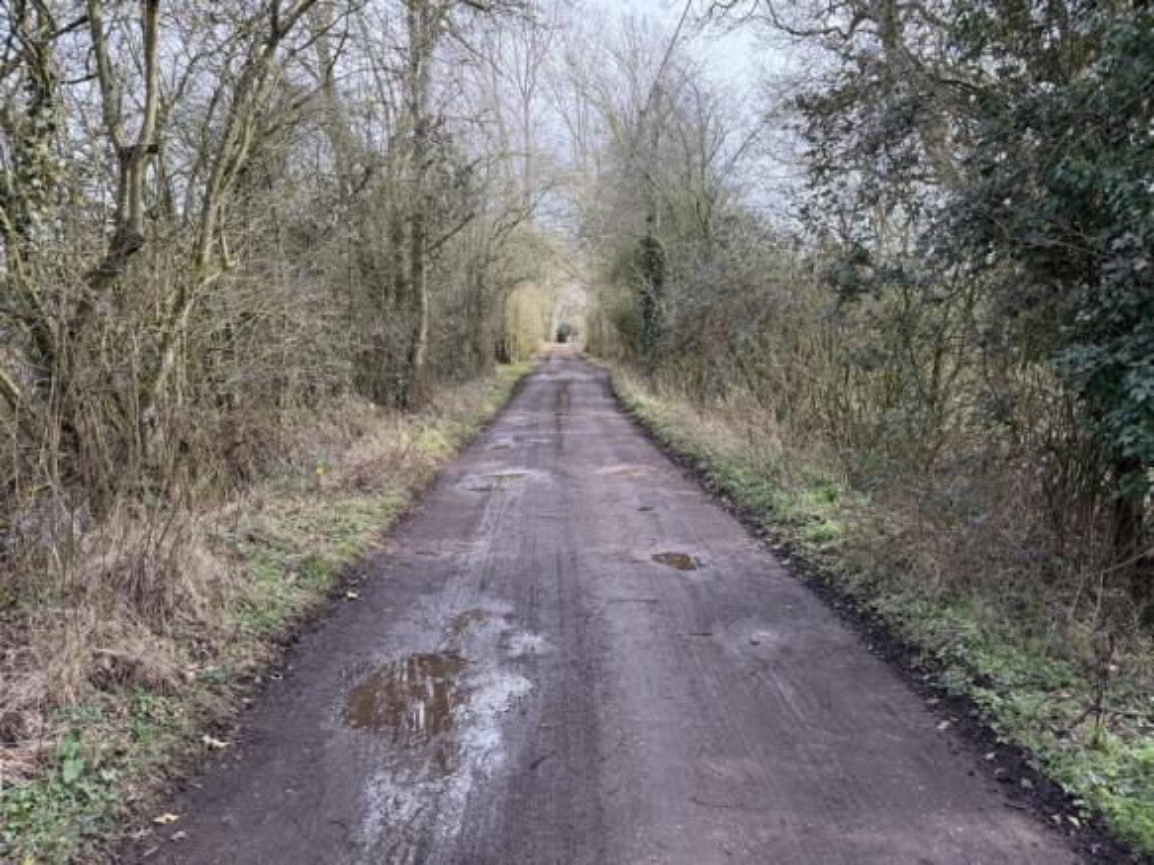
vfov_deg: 56.8
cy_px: 432
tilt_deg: -8.8
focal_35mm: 24
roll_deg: +1.8
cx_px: 577
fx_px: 800
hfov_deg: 71.6
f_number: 1.78
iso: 100
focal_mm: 6.76
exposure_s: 1/627
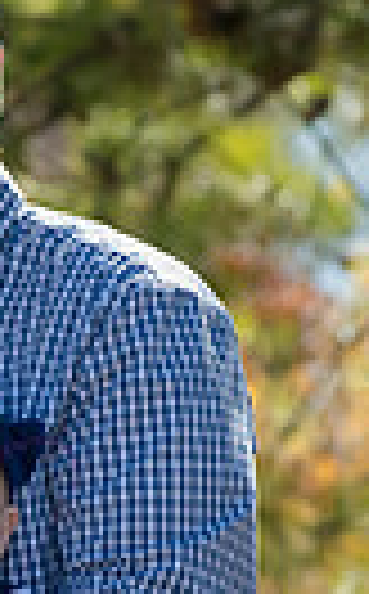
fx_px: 6739
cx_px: -184
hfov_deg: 3.1
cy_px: 504
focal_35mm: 417
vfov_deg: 5.0
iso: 400
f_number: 5
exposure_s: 1/640
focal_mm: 120
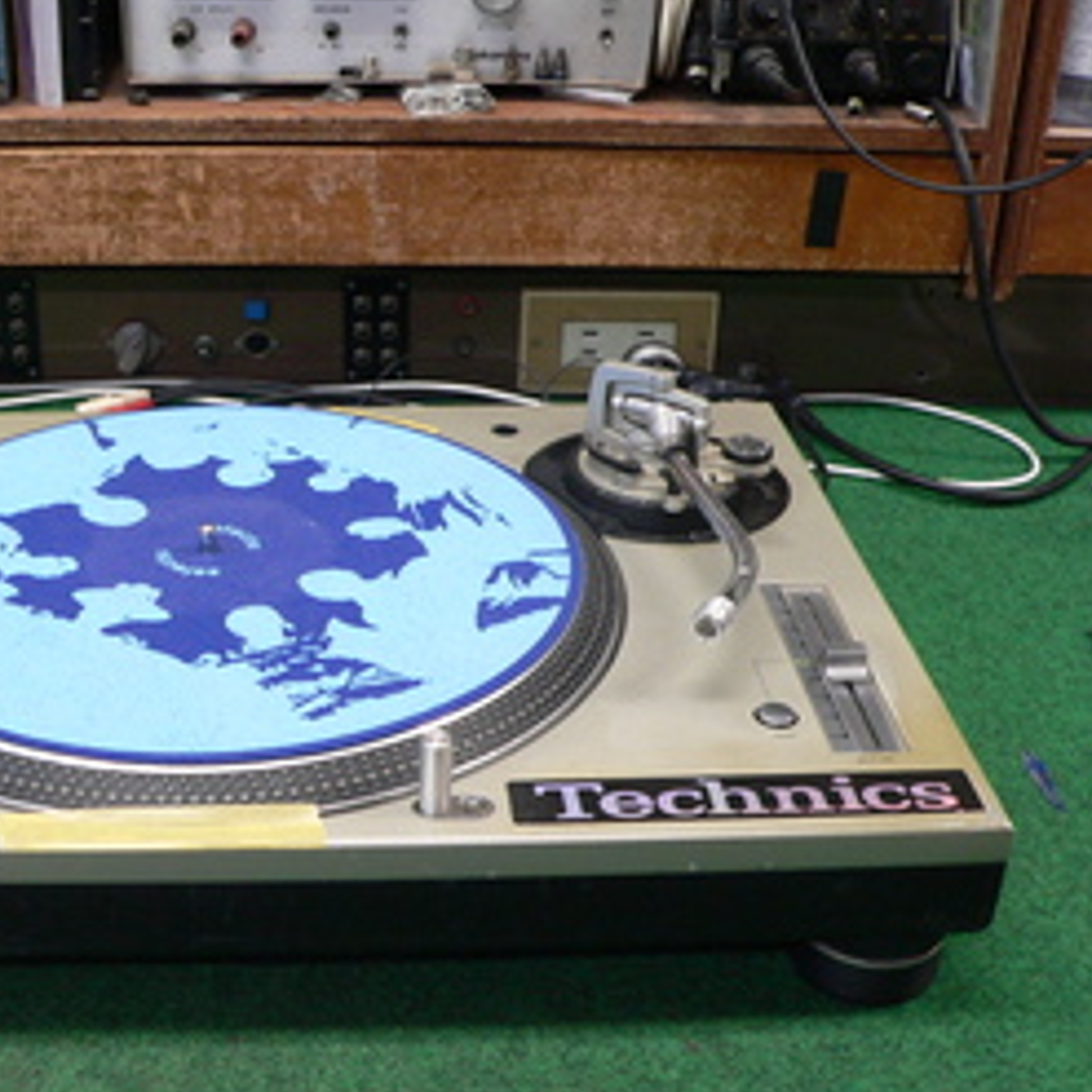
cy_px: 559
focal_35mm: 49
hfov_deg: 34.2
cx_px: 314
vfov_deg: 34.7
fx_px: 1749
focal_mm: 6
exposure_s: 1/25
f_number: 2.8
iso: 200
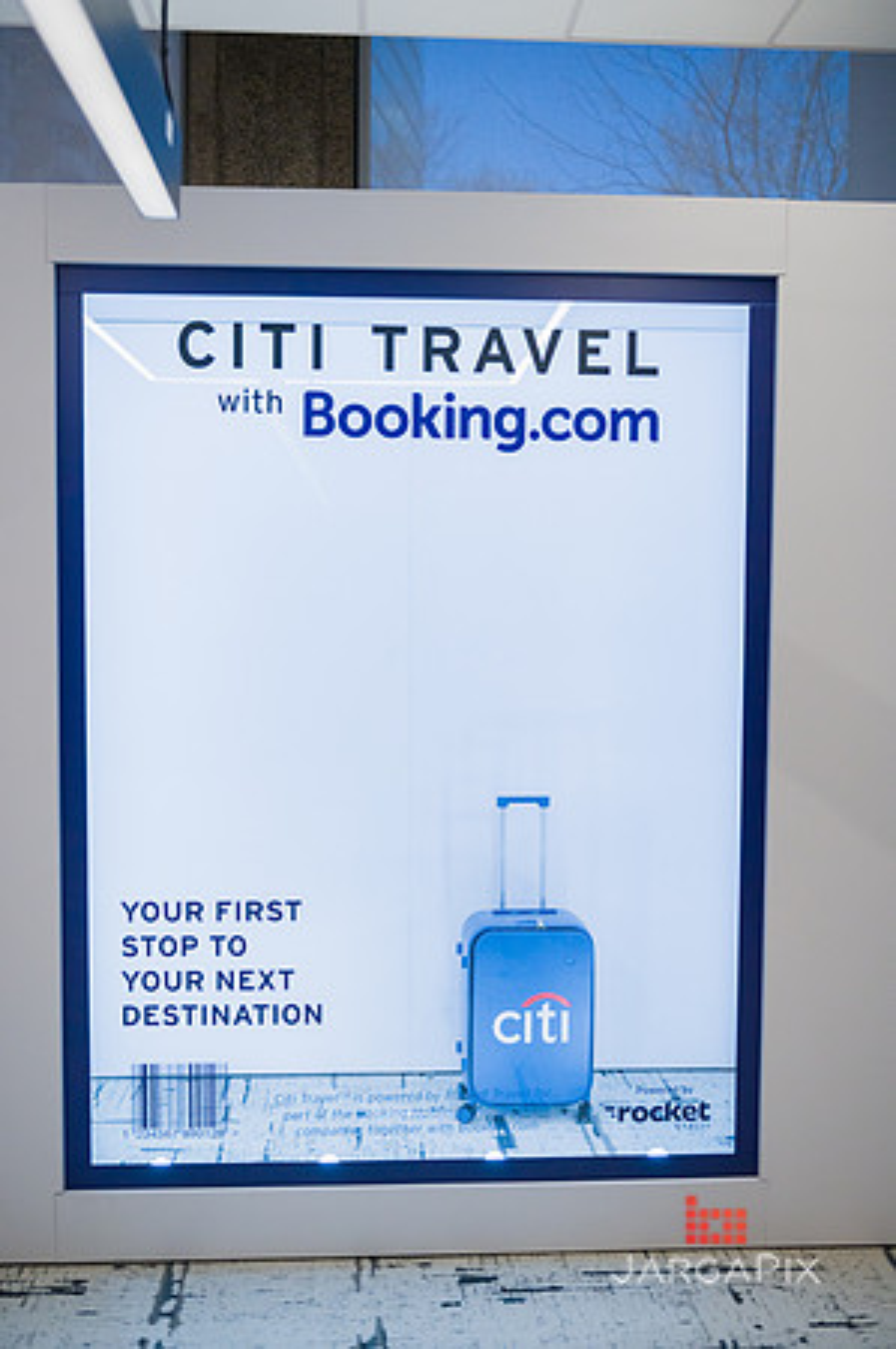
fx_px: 1310
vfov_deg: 54.5
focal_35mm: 35
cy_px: 674
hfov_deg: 37.8
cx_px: 448
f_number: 4
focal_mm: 35
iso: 1600
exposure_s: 1/1600
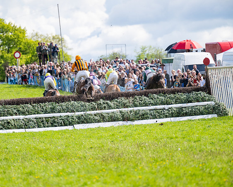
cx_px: 93
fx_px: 2175
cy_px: 94
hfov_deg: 6.1
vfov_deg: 4.9
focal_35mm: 315
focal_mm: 280
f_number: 4
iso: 200
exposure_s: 1/1600
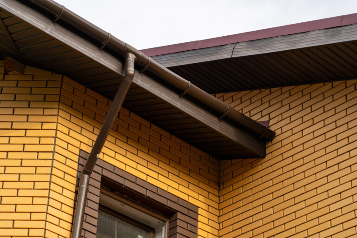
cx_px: 178
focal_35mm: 105
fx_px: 1041
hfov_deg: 19.5
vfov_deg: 13.0
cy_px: 119
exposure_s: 1/1250
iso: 500
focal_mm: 105
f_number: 4
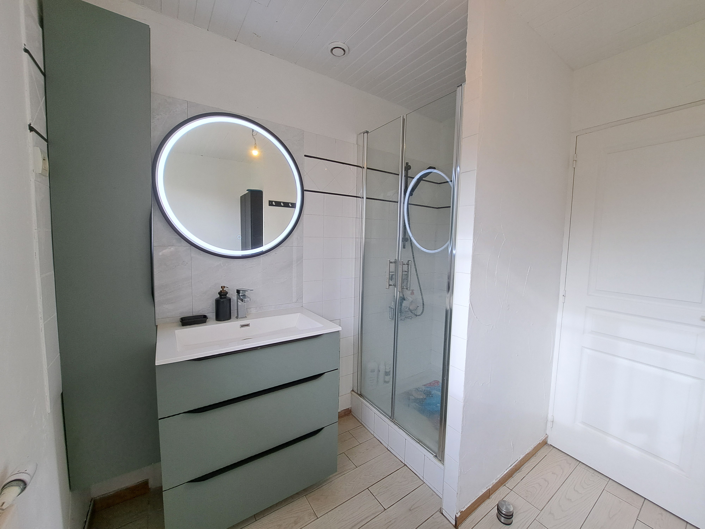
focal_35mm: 13
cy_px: 264
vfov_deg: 89.9
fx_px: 265
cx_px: 352
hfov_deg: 106.2
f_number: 2.2
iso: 50
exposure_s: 1/50
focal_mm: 1.74
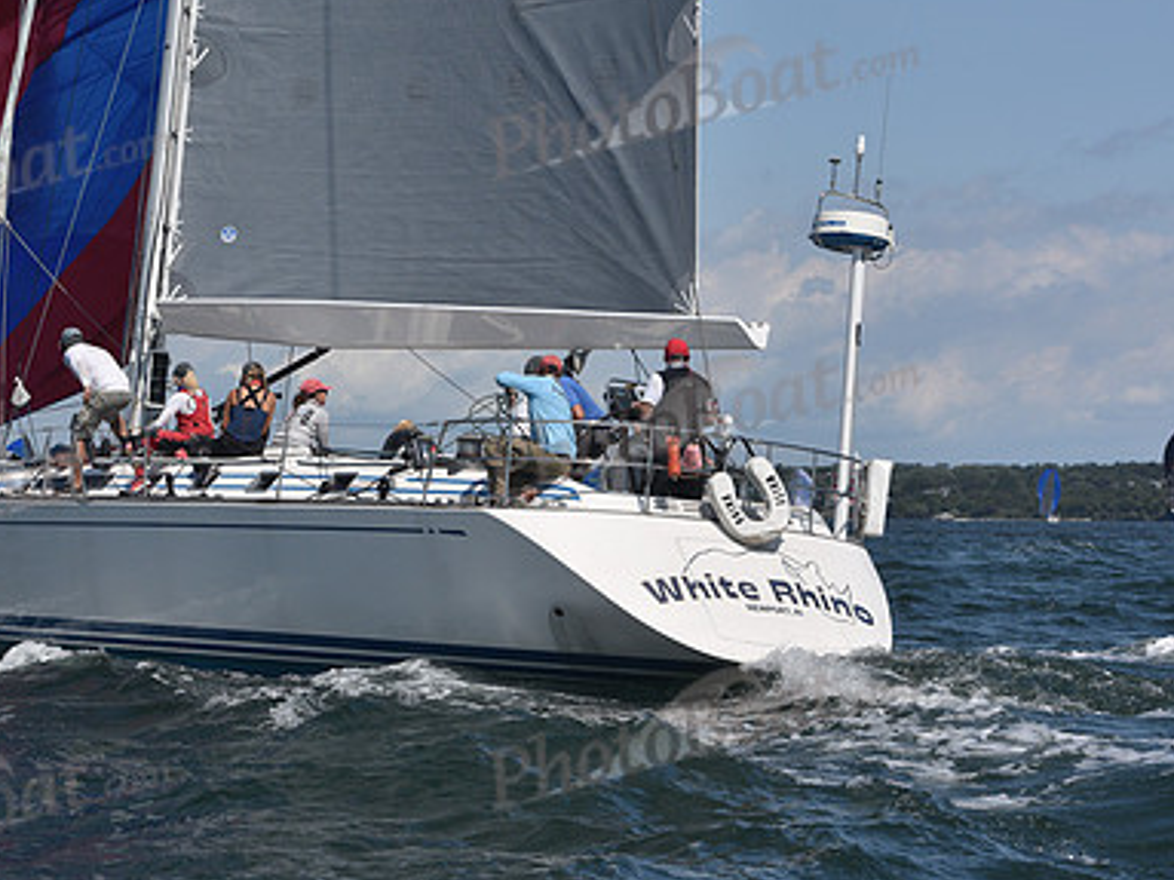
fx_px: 3458
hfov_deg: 19.2
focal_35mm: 102
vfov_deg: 14.5
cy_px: 302
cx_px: 331
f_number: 6.3
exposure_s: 1/1250
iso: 250
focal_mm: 70
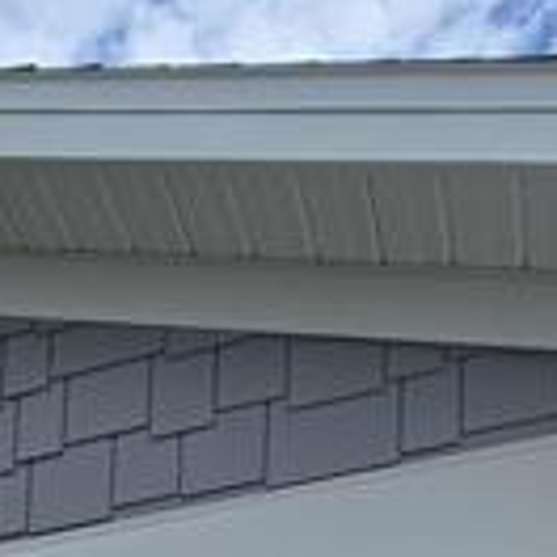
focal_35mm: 67
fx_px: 1220
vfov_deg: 17.0
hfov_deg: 24.8
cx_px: 30
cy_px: 1177
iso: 50
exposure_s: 1/3372
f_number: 2.2
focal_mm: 2.2
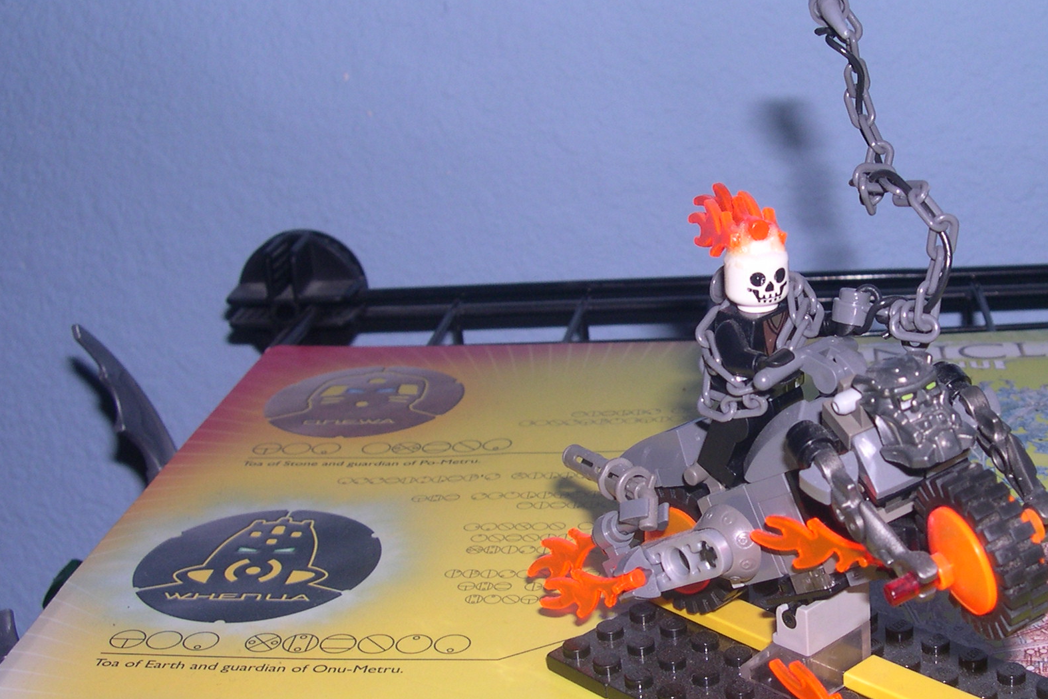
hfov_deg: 34.5
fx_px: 1659
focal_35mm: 57
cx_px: 744
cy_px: 389
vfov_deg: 23.8
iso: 100
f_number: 7.6
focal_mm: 8
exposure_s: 1/60
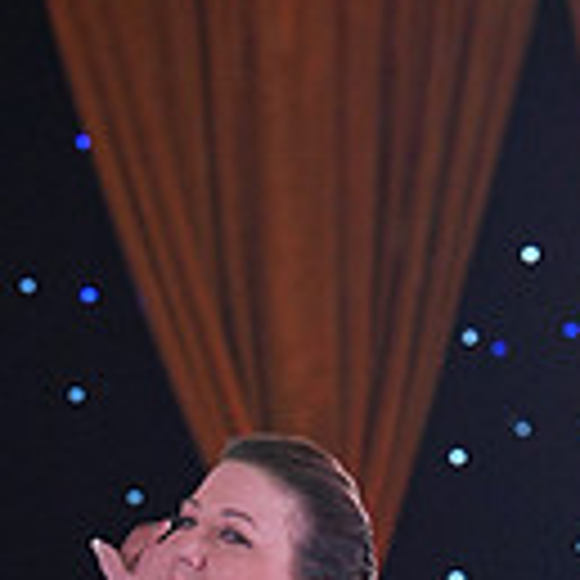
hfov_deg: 5.3
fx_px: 6312
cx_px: 7
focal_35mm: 333
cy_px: 1133
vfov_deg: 5.2
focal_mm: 87
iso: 1250
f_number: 4
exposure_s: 1/400
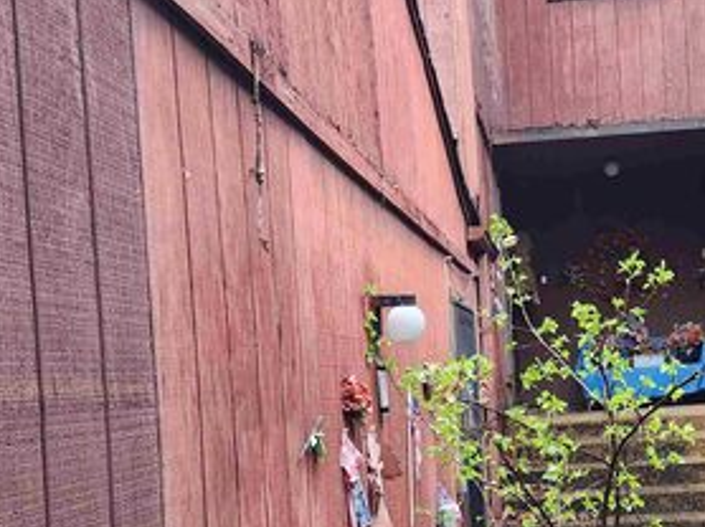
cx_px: 522
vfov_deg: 27.3
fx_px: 1078
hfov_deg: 35.5
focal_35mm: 53
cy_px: 350
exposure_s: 1/120
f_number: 1.8
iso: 640
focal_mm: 5.4
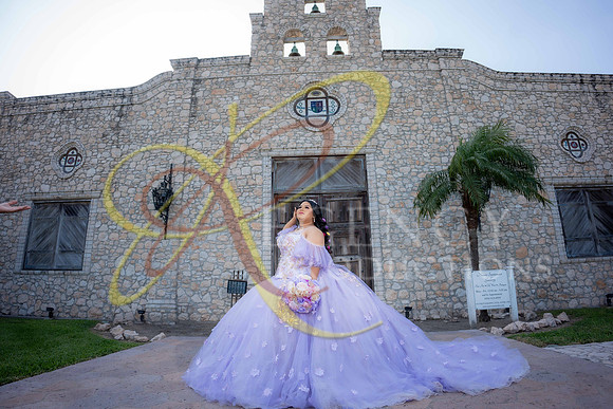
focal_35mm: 20
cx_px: 306
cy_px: 204
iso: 125
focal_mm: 20
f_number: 2.8
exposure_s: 1/800
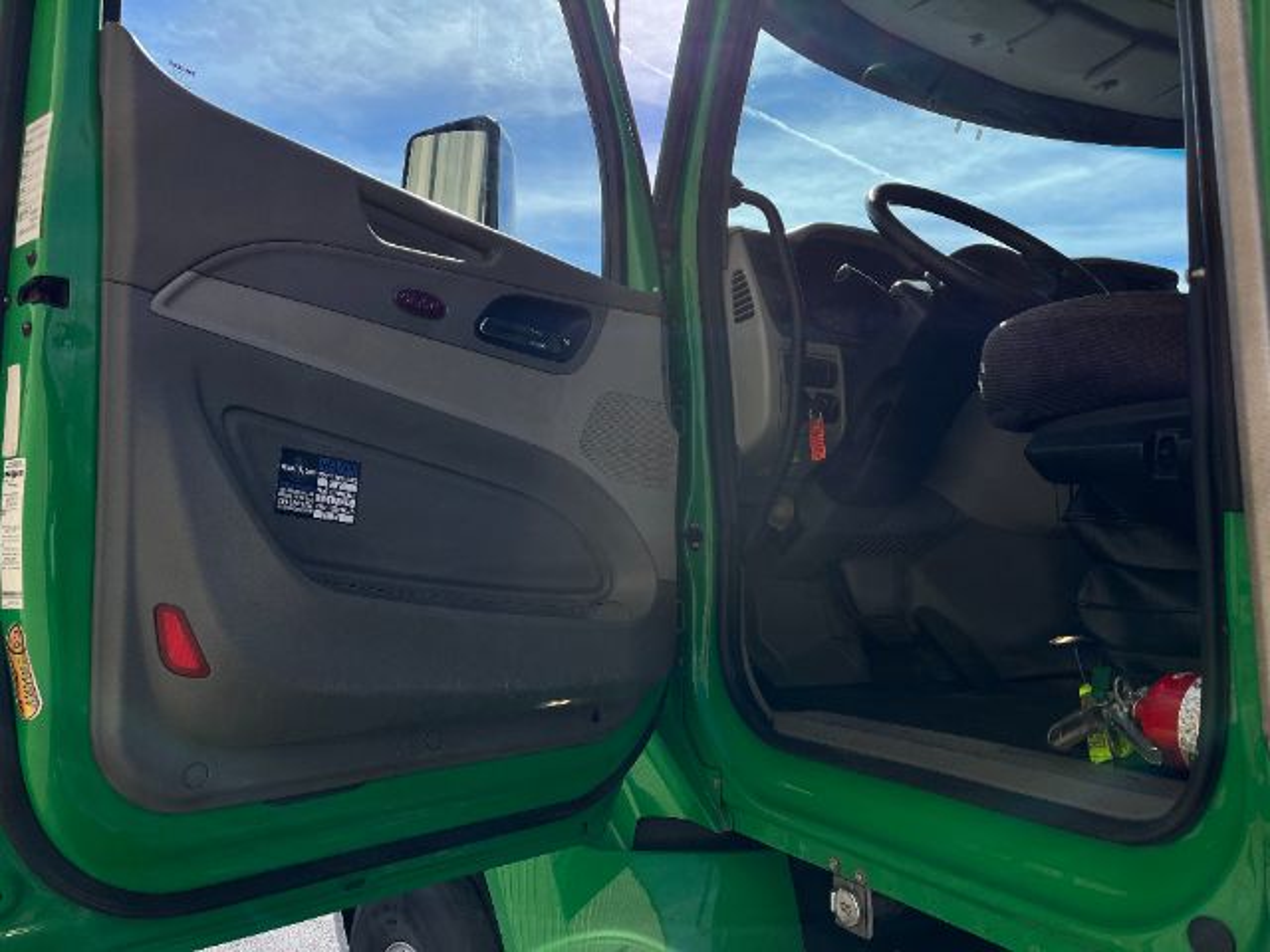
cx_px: 635
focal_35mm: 26
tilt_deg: +3.3
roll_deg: +3.2
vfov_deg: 53.1
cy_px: 476
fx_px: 954
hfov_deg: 67.3
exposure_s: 1/2268
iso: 50
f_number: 1.6
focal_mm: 5.1
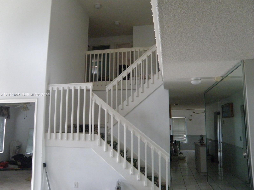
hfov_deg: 67.3
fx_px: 191
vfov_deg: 53.1
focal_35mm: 26
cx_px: 127
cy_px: 95
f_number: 2.8
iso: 800
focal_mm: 4.6
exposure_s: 1/125
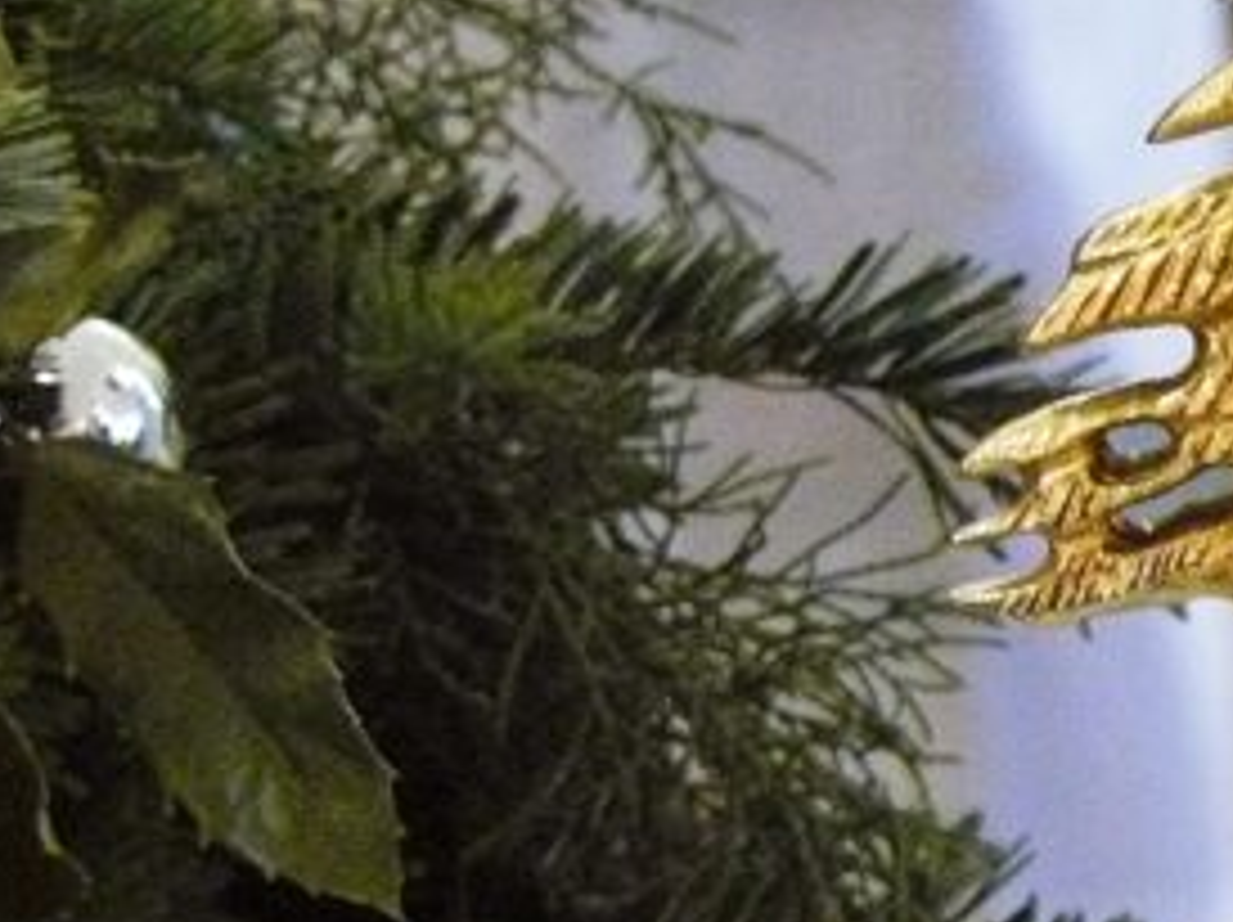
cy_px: 553
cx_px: 1629
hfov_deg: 2.3
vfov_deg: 1.7
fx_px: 30535
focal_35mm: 858
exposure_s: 1/50
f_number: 3.3
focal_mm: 51
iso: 800
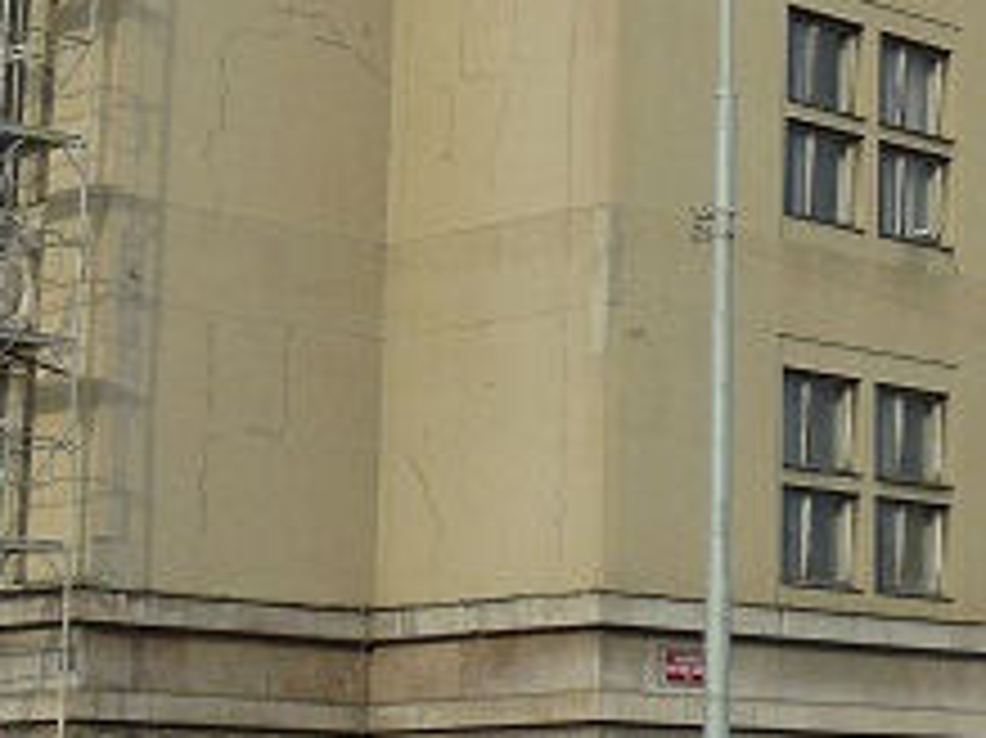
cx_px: 1366
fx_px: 3302
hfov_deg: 15.9
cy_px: 135
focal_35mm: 116
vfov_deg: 12.7
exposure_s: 1/200
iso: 100
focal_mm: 6
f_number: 4.5
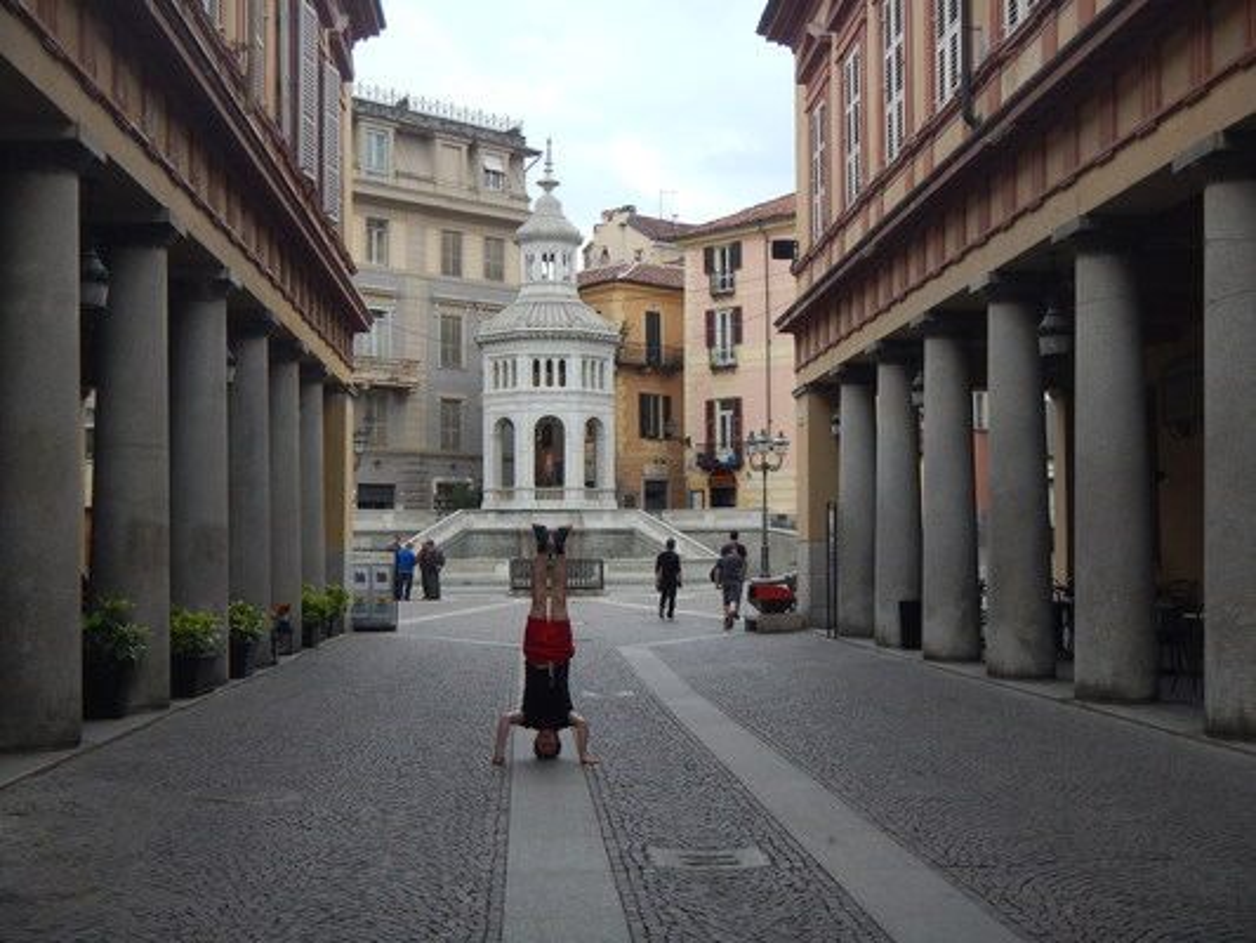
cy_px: 472
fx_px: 1706
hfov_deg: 40.4
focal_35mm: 47
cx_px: 628
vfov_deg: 30.9
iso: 125
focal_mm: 8.4
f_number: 4.1
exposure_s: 1/320
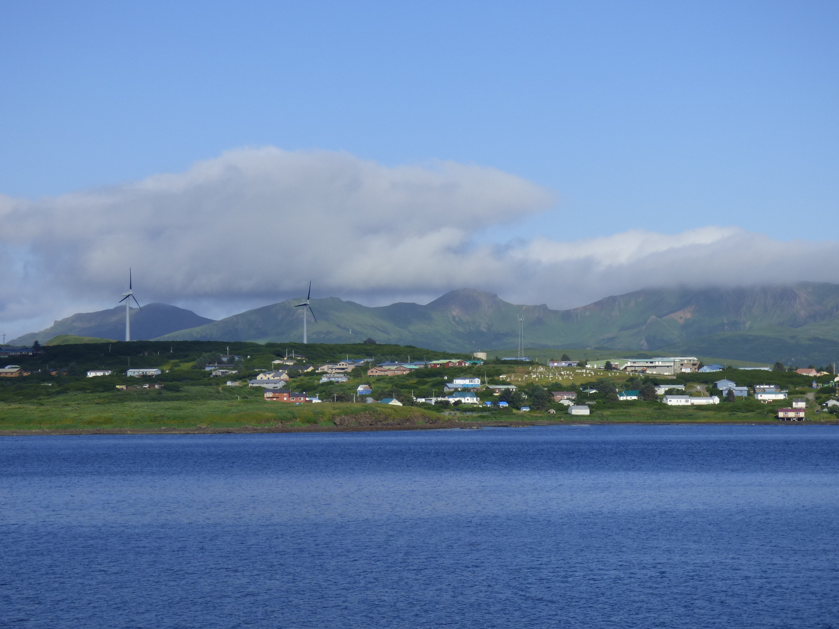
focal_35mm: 99
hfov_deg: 19.8
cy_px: 314
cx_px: 420
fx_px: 2399
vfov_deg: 14.9
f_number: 4.7
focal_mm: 16.53
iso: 100
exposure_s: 1/1000
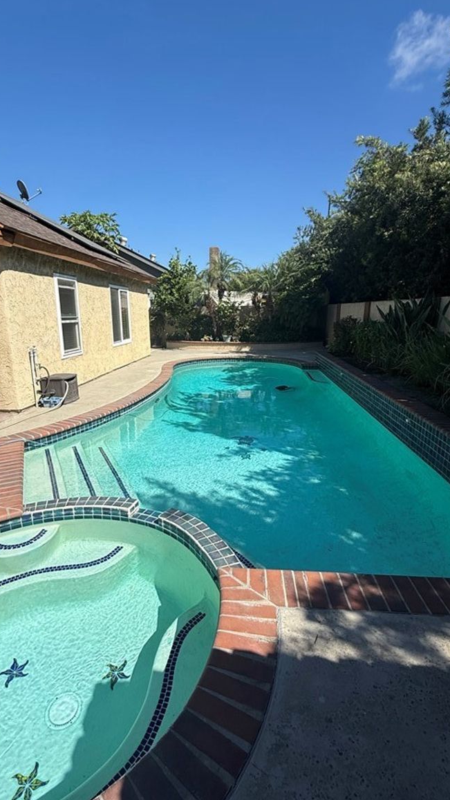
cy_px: 399
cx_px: 212
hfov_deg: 61.0
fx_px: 382
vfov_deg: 92.7
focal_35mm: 18
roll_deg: -0.1
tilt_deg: -12.8
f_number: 2.2
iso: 50
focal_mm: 2.22
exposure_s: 1/2976
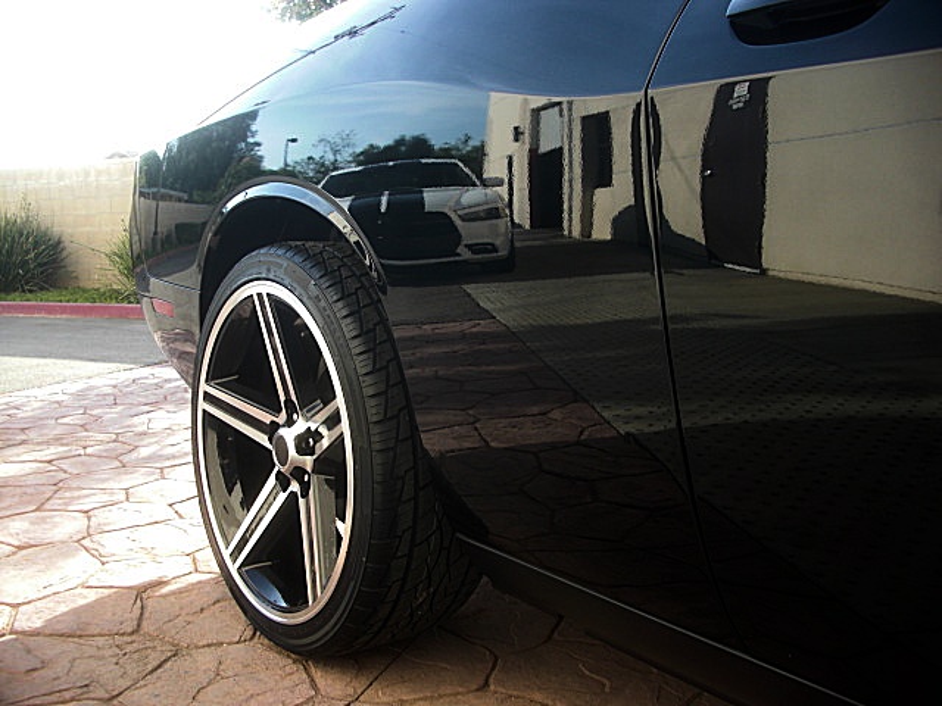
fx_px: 980
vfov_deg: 39.7
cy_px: 353
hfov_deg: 51.4
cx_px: 471
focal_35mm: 36
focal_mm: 6.3
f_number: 2.8
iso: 50
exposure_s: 1/125
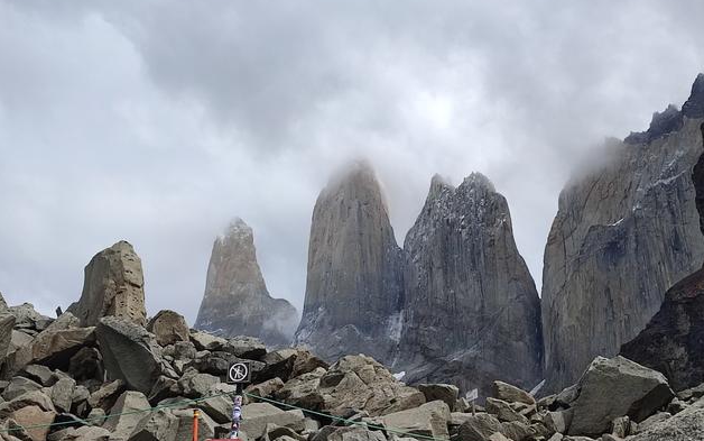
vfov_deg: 45.9
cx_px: 355
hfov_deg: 68.4
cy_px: 254
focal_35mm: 27
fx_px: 518
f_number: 1.9
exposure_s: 1/743
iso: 50
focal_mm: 6.04
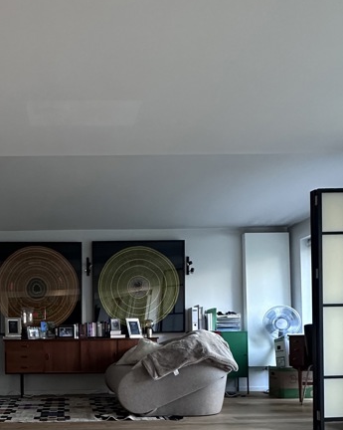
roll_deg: +0.1
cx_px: 66
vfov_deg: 46.1
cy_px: 328
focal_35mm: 38
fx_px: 483
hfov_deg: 37.6
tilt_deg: +2.2
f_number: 2.2
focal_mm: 2.22
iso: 320
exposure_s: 1/60
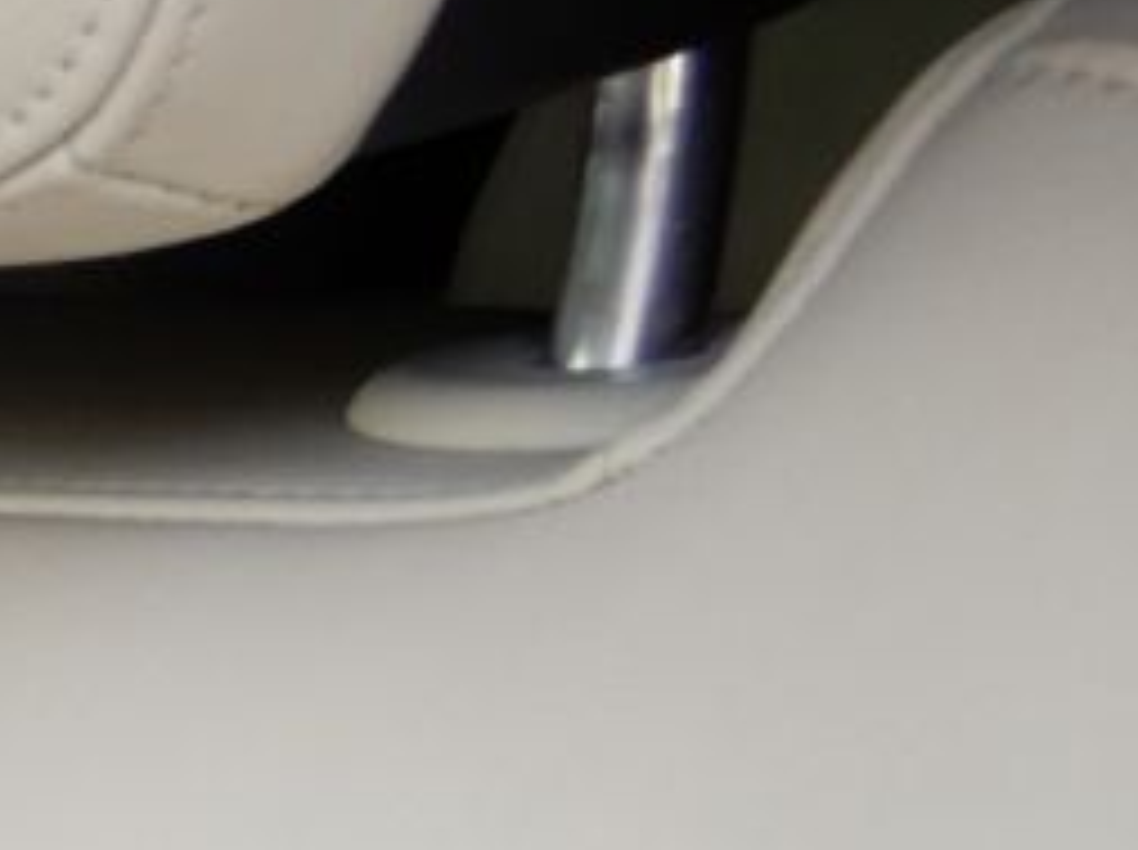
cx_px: -2384
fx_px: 4990
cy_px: 1763
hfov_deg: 9.7
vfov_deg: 9.1
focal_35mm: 152
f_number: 3.4
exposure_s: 1/100
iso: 80
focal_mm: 4.3
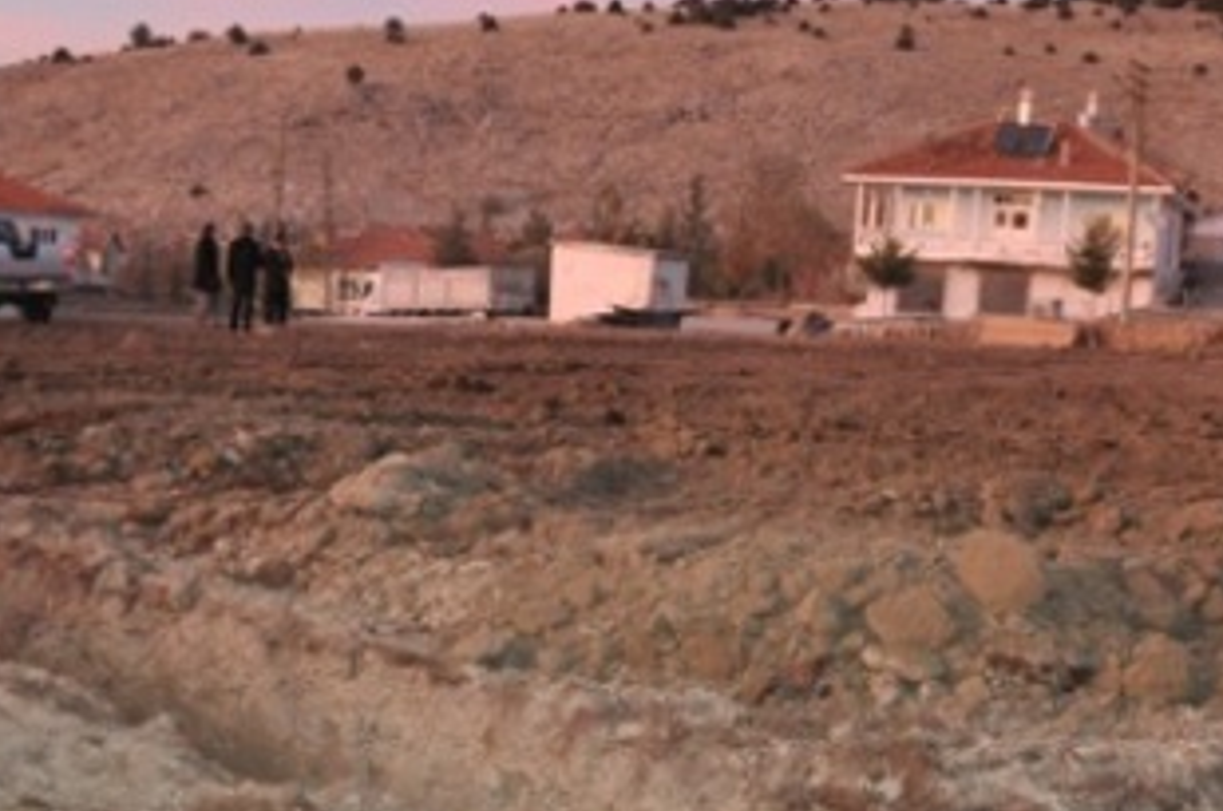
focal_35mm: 56
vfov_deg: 24.0
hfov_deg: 35.7
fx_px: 1899
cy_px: 526
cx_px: 550
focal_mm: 18
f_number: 3.5
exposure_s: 1/60
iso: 800
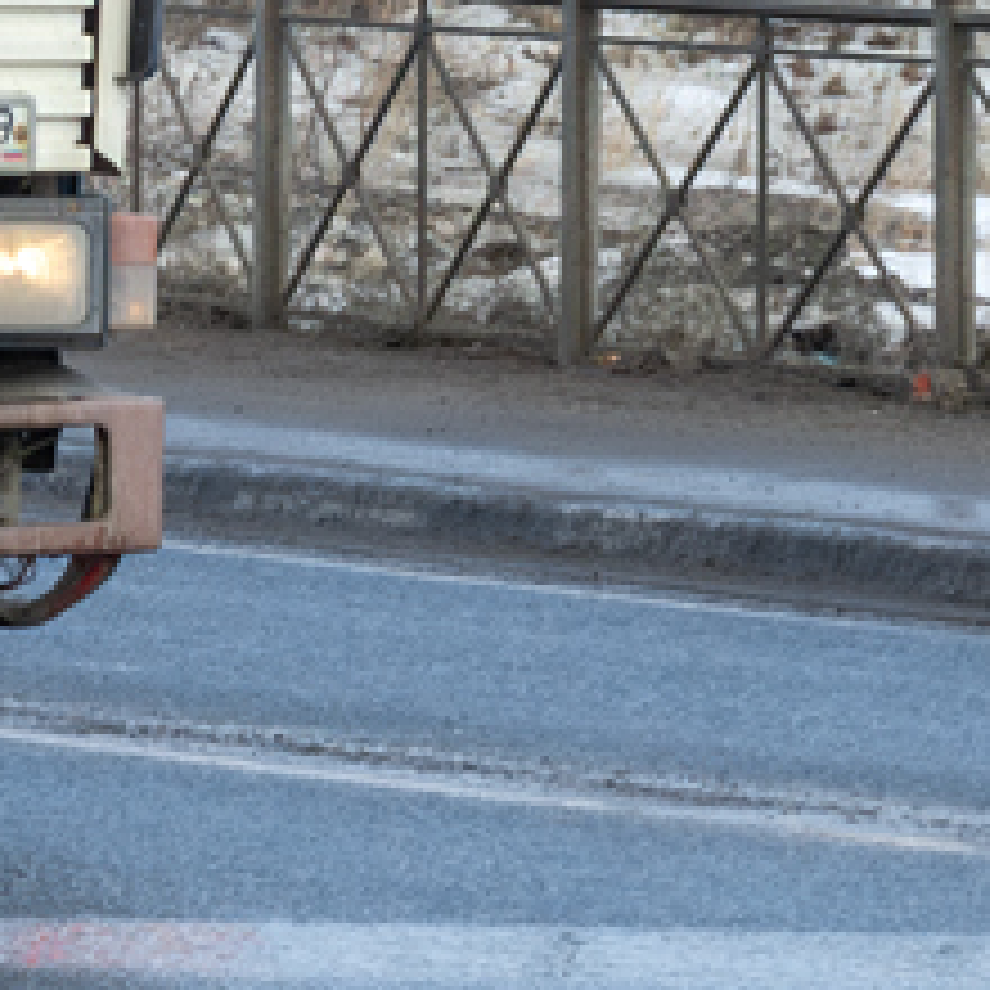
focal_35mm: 376
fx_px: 12166
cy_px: -713
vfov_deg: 4.6
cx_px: -1548
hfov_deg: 4.5
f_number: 7.1
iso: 400
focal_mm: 50
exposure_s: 1/1000
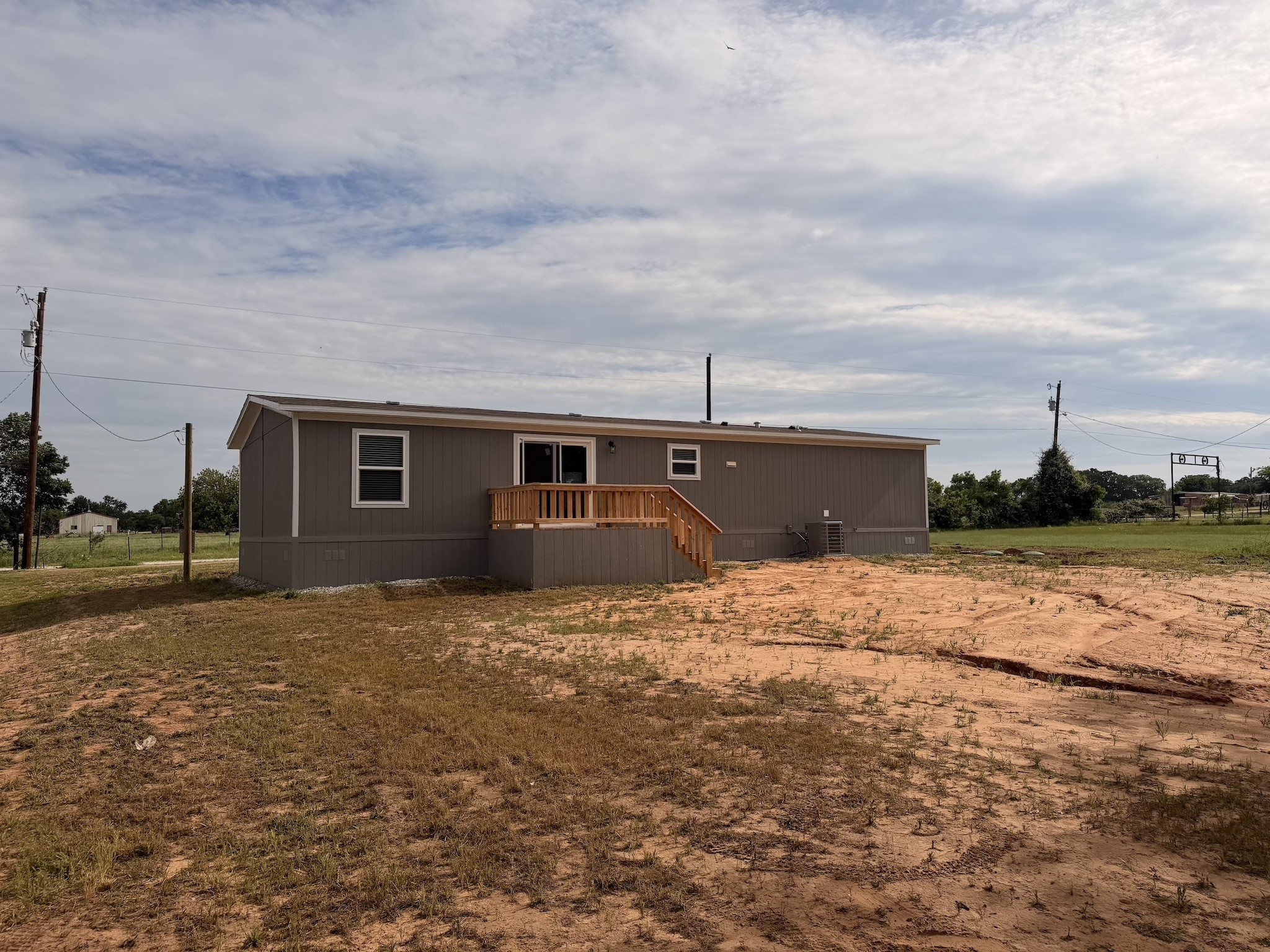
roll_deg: +1.1
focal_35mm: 24
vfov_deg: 56.8
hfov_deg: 71.6
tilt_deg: +3.3
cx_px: 635
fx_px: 881
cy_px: 476
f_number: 1.78
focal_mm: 6.76
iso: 80
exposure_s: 1/14286
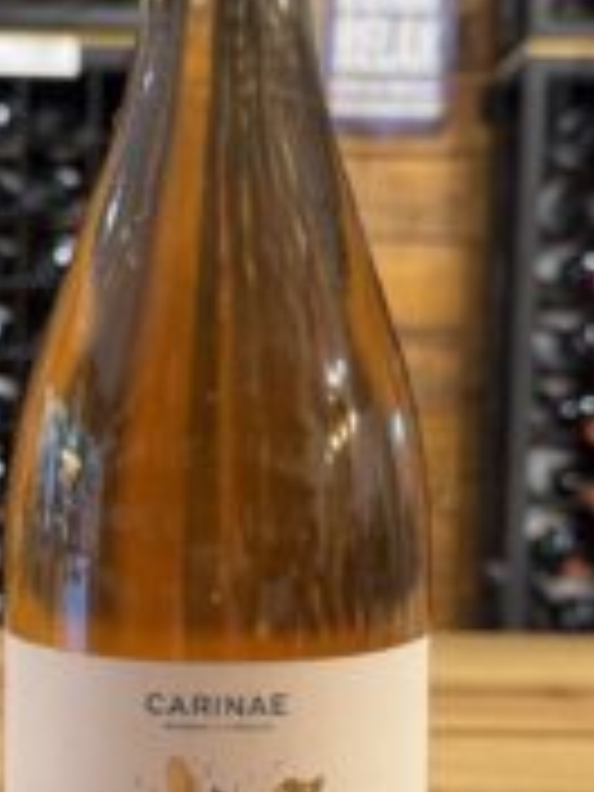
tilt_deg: -5.2
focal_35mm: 59
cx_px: 180
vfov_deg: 32.6
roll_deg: -0.7
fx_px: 1350
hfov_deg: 24.6
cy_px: 468
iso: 250
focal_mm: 6.76
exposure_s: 1/50
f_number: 1.78
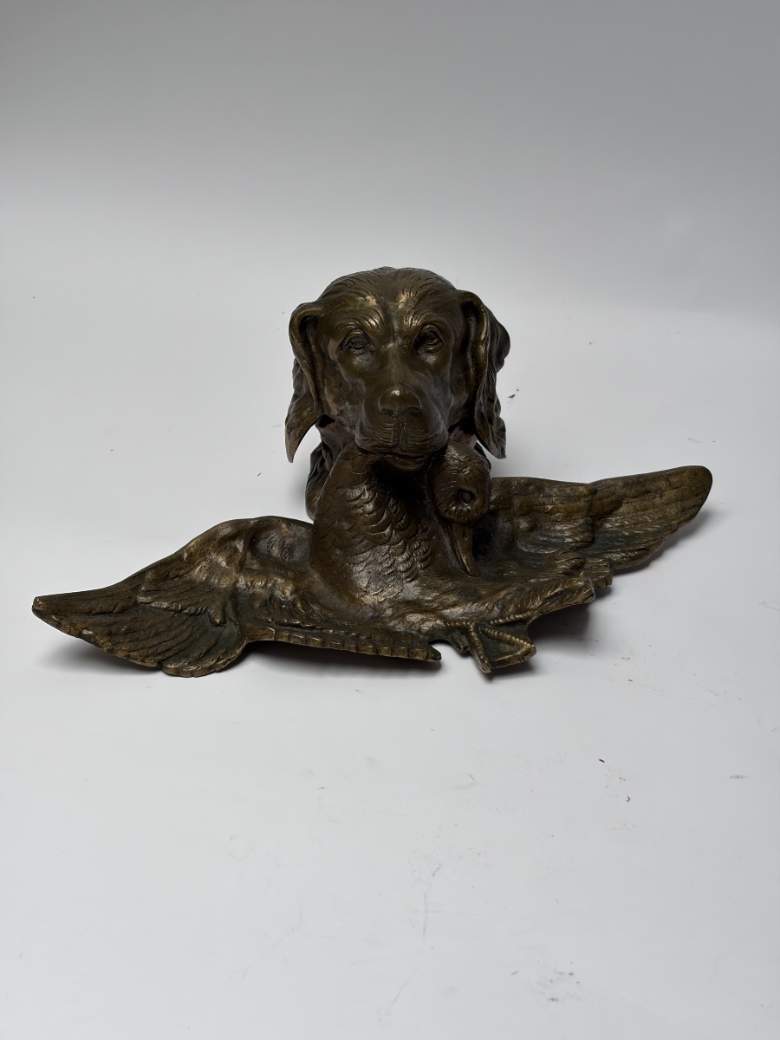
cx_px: 390
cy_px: 520
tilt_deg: -29.3
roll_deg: -0.7
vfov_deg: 36.8
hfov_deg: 28.0
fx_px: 1562
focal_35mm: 52
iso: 32
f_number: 1.6
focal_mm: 5.96
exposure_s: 1/562
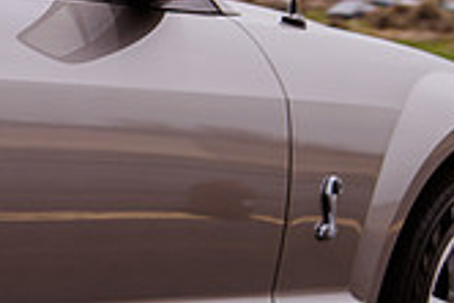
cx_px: -255
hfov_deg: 9.7
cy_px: 131
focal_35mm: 205
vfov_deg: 6.7
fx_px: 2587
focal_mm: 58
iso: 200
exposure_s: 1/500
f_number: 6.3
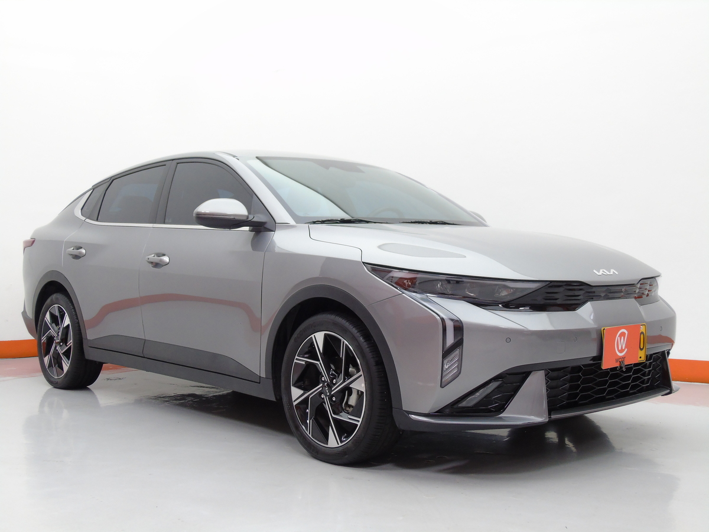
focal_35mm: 40
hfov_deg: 46.8
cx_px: 354
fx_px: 819
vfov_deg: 36.0
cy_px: 266
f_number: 3.9
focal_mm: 7.1
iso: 200
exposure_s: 1/30
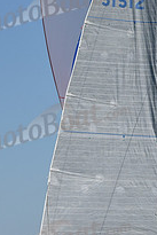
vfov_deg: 10.4
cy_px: 52
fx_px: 1293
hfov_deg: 6.9
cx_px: 191
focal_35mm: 198
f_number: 8
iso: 250
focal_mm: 70
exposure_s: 1/1250
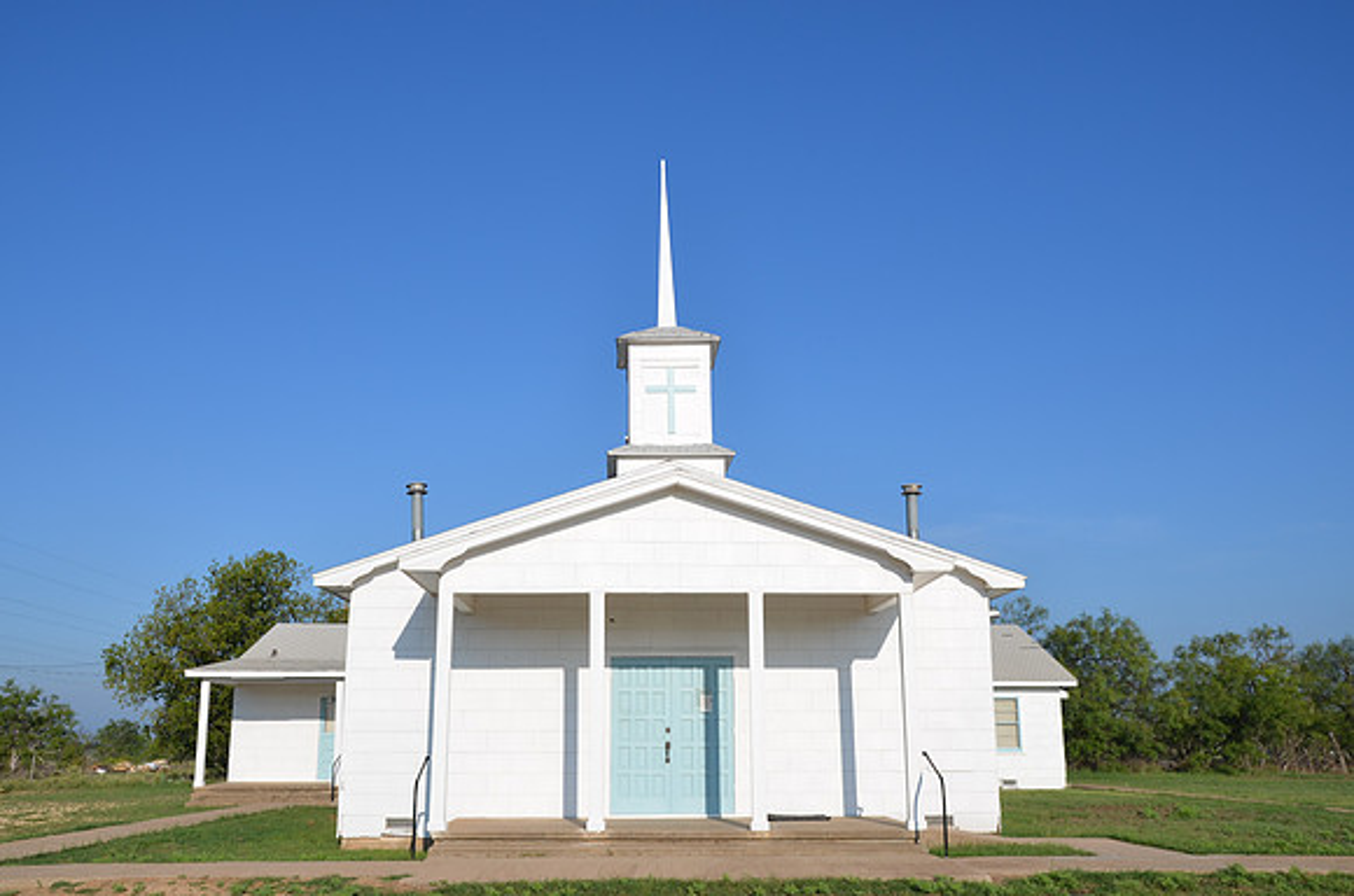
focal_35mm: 32
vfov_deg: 41.5
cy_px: 448
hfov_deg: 59.6
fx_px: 1182
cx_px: 677
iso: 100
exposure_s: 1/320
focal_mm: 21
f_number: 9
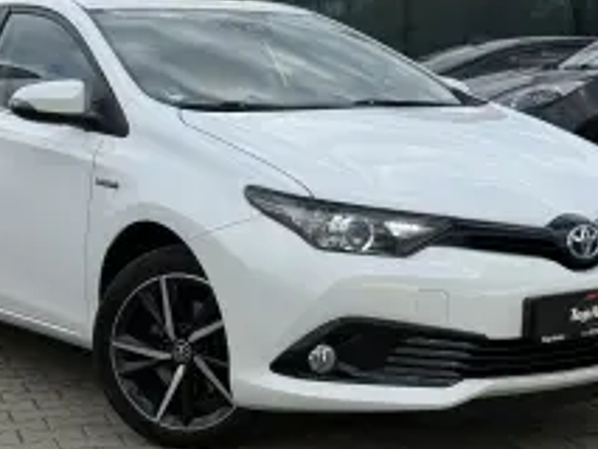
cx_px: 261
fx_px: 1400
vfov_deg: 18.2
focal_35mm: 81
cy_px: 196
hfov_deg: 24.1
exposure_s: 1/2976
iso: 64
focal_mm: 6.76
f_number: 1.78
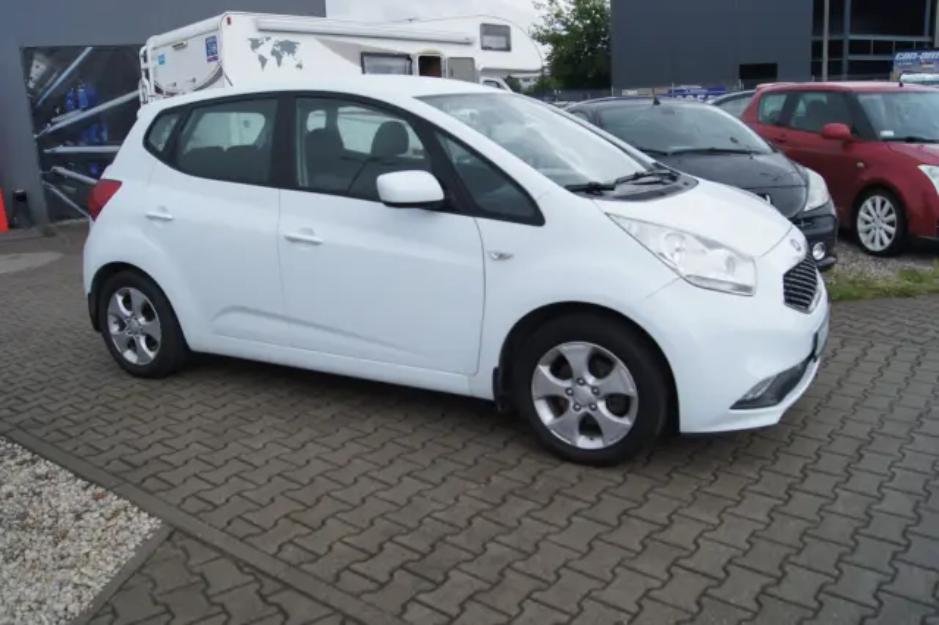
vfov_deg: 43.6
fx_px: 782
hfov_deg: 62.0
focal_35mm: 30
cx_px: 470
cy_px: 312
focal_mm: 20
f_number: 6.3
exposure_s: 1/125
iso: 100
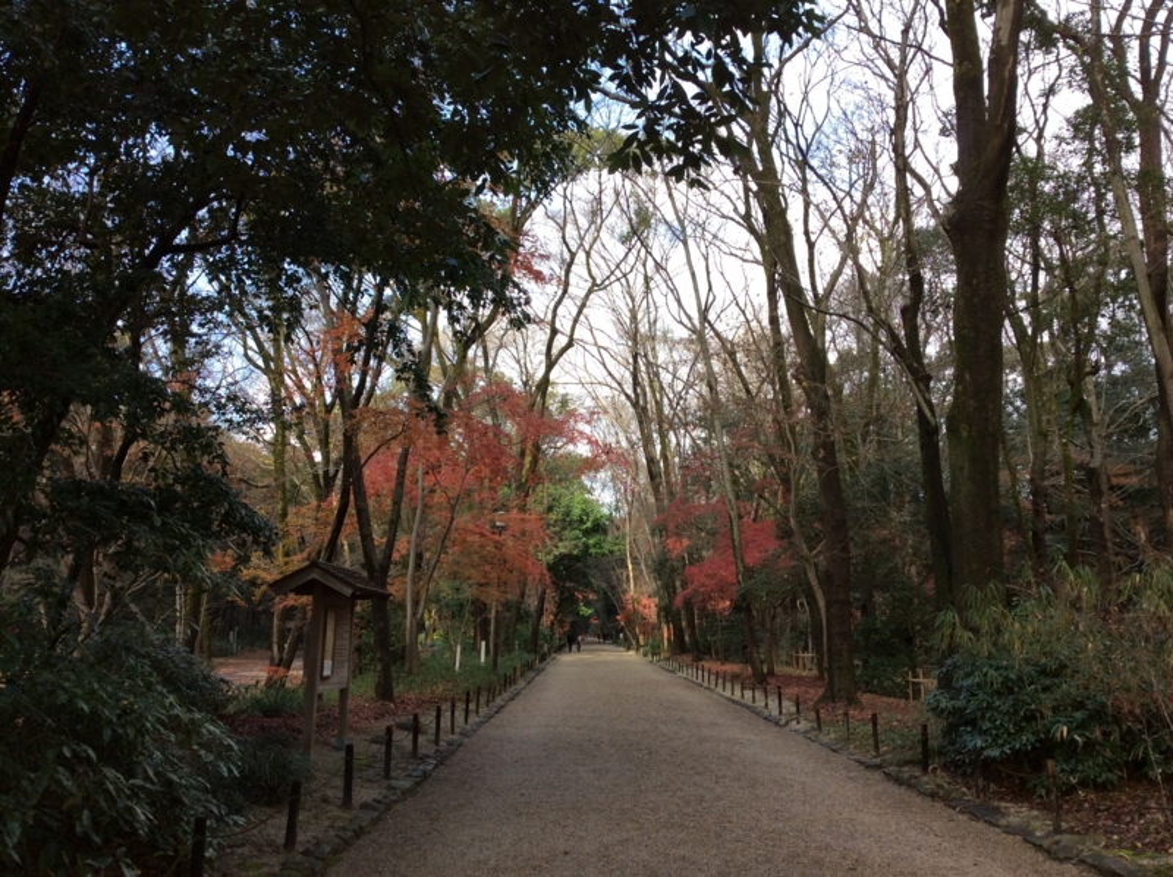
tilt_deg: +9.4
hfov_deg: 56.9
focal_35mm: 32
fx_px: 1083
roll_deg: -2.1
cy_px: 438
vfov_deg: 44.1
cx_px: 586
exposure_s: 1/244
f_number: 2.4
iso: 32
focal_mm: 3.3
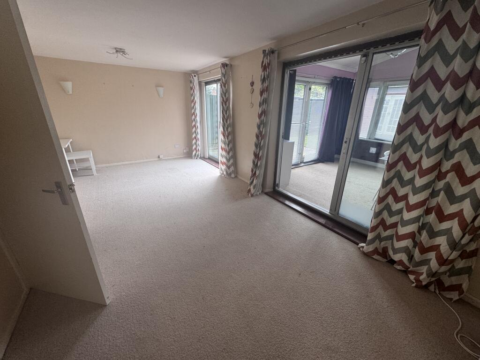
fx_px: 194
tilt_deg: -19.3
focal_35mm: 14
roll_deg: -0.4
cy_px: 180
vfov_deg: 85.7
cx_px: 240
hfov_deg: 102.1
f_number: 2.2
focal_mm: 2.22
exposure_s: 1/99
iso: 125
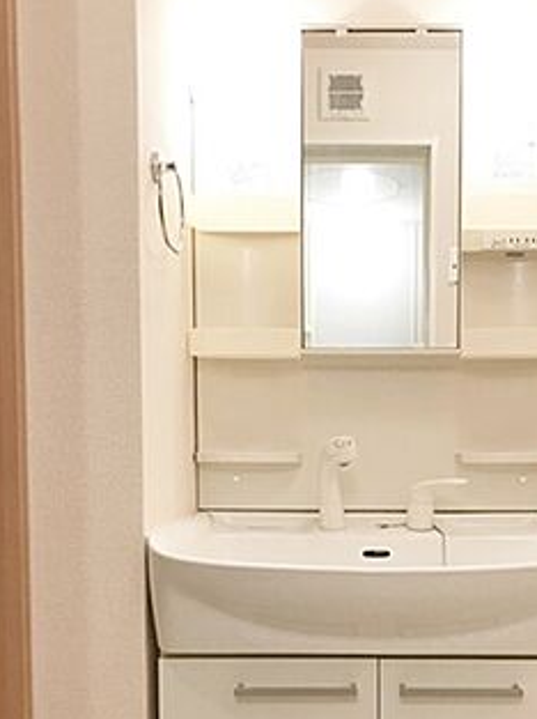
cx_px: 353
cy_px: 508
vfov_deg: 43.0
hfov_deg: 33.3
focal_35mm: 43
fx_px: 891
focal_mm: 3.99
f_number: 1.8
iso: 40
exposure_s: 1/33
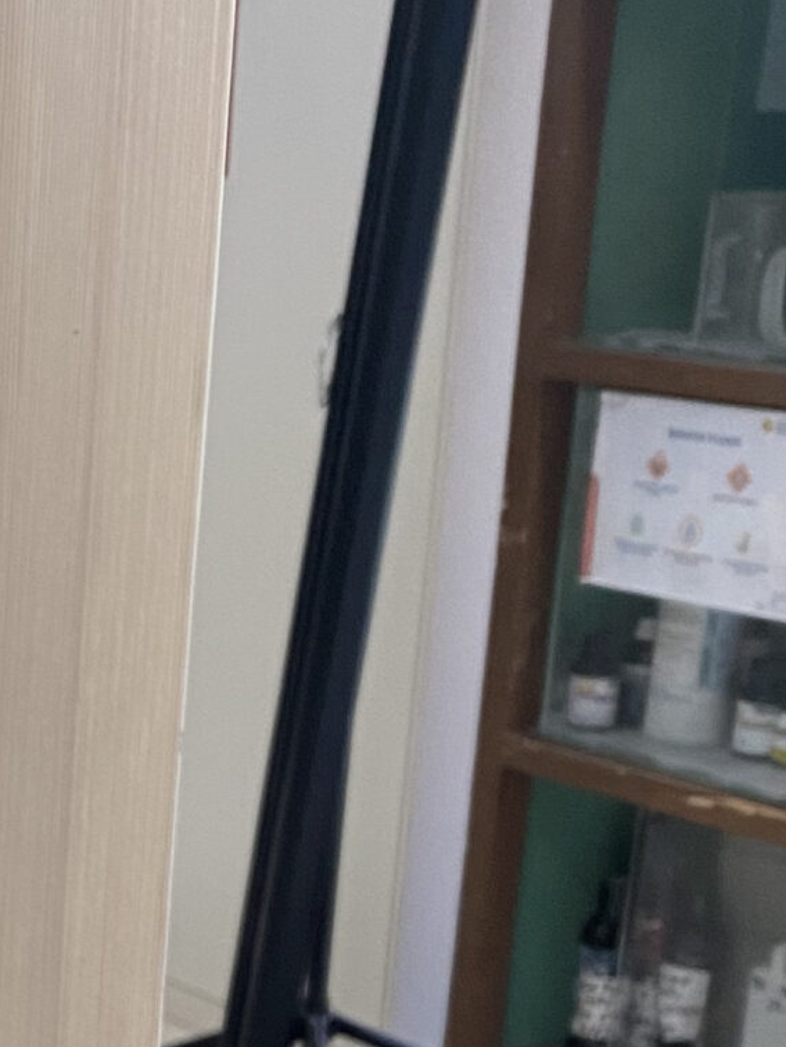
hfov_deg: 15.4
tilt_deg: -19.6
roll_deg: -0.3
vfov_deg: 21.4
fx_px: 2664
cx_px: -424
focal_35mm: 88
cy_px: 1087
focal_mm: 4.25
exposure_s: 1/93
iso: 125
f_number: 1.8
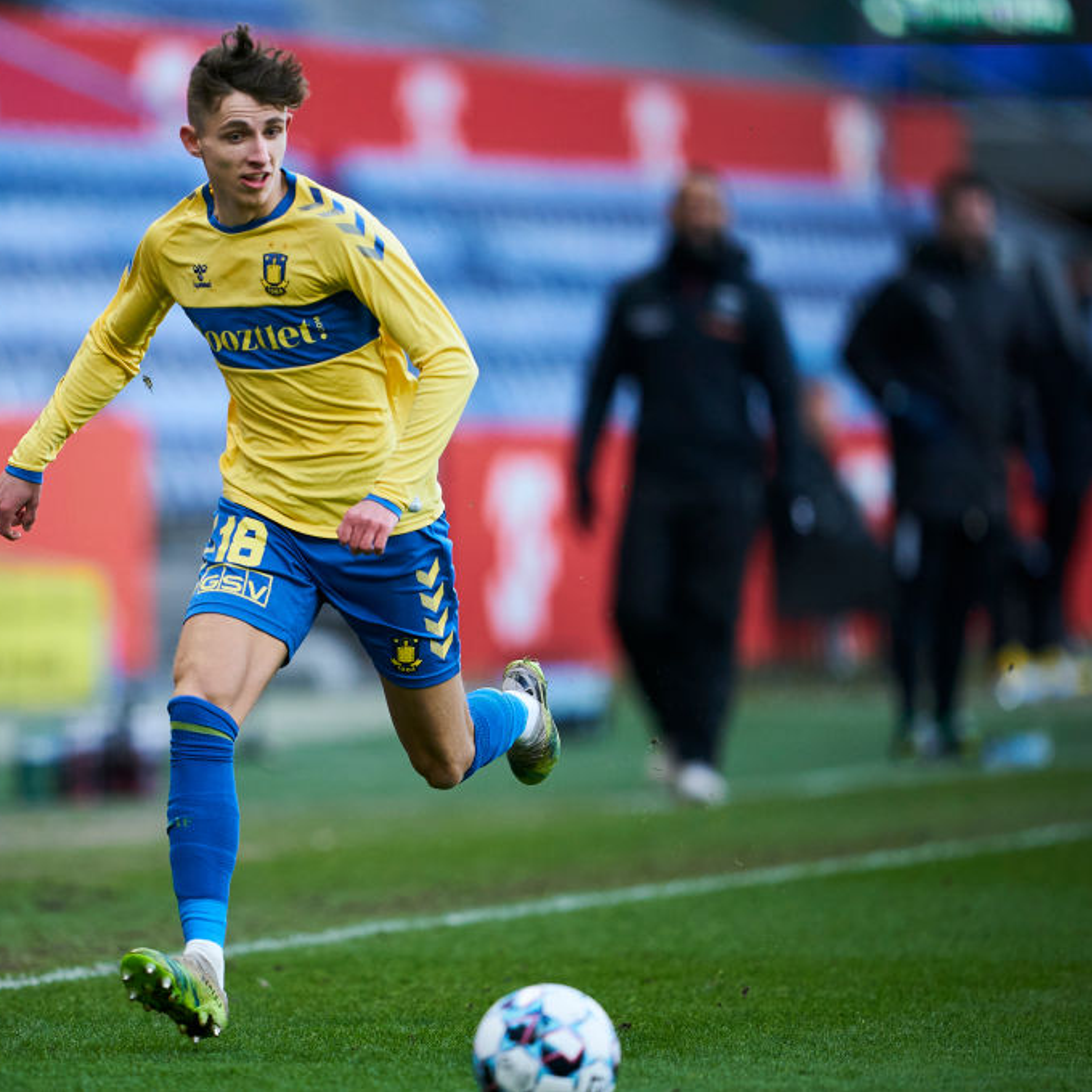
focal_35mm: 512
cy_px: 545
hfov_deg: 3.4
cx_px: 361
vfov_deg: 3.4
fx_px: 18273
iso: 1600
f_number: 2.8
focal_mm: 400
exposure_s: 1/2500
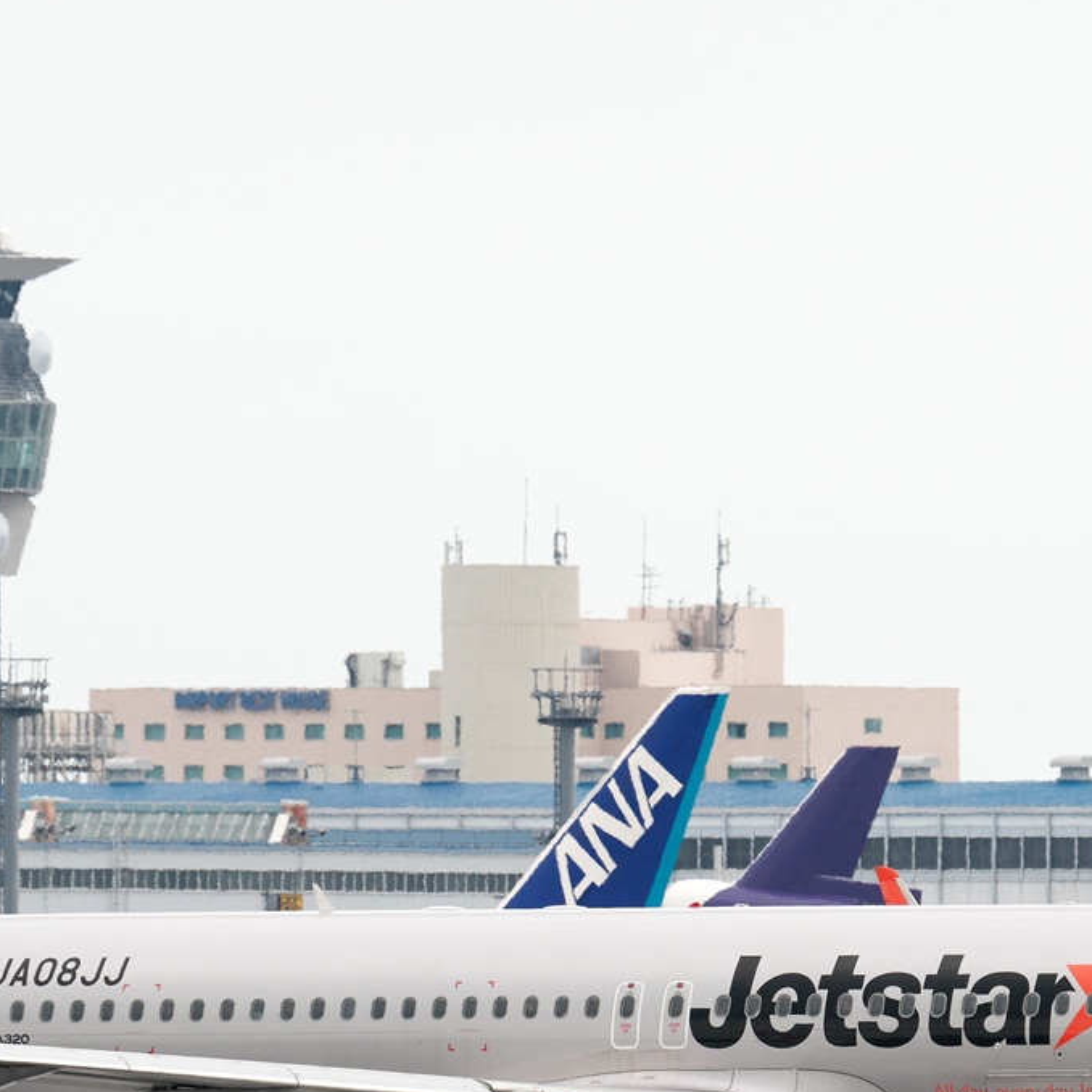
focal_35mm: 866
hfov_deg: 2.0
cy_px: 752
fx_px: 30908
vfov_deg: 2.0
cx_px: 564
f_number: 8
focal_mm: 360
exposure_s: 1/1250
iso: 400
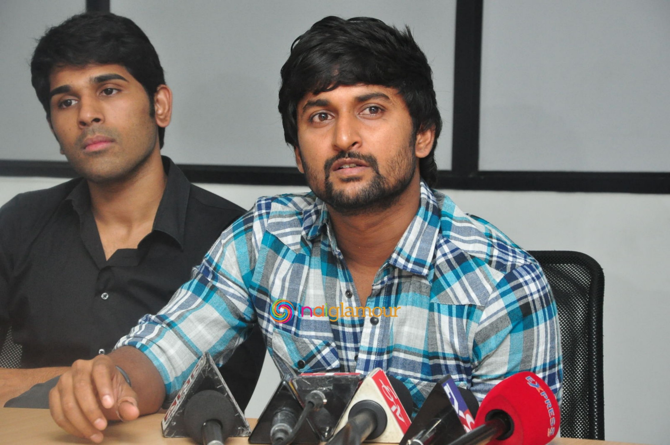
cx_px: 335
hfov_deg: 18.2
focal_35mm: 112
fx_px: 2091
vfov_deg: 12.1
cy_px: 222
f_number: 7.1
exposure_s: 1/125
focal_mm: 75
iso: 1600
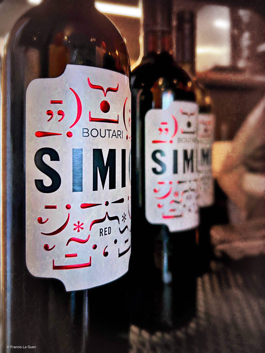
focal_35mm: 26
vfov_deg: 67.3
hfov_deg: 53.1
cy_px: 176
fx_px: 265
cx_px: 132
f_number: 1.5
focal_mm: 5.7
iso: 500
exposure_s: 1/50
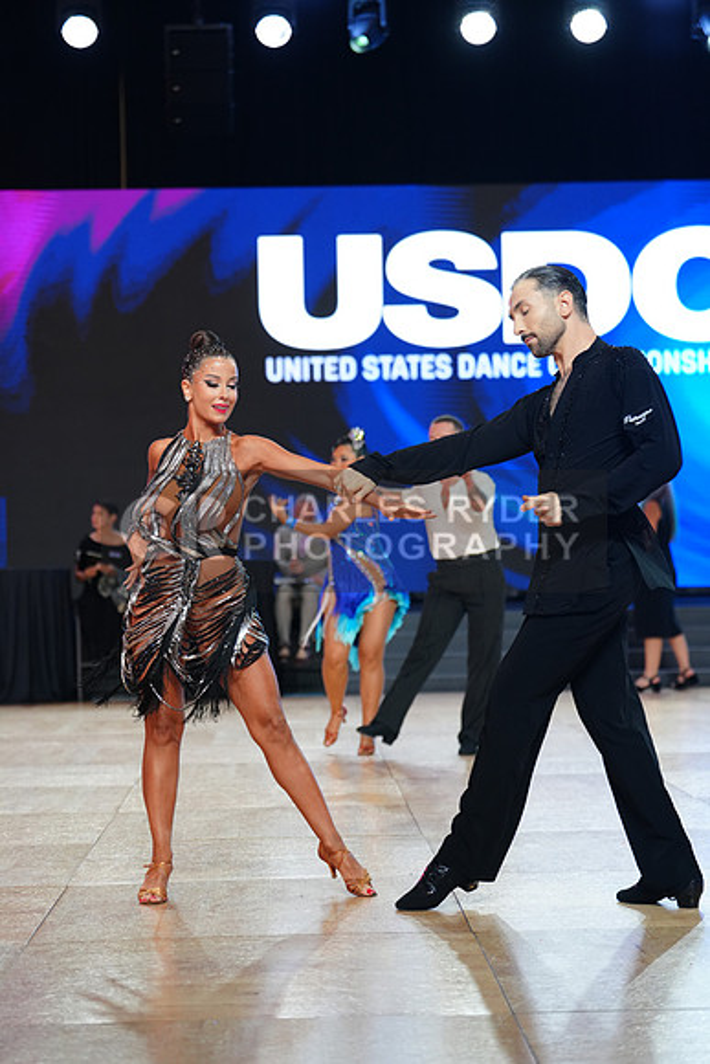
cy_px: 532
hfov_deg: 16.9
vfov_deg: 25.1
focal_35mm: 81
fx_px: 2395
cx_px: 355
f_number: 2.8
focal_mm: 81
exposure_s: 1/400
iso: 1000
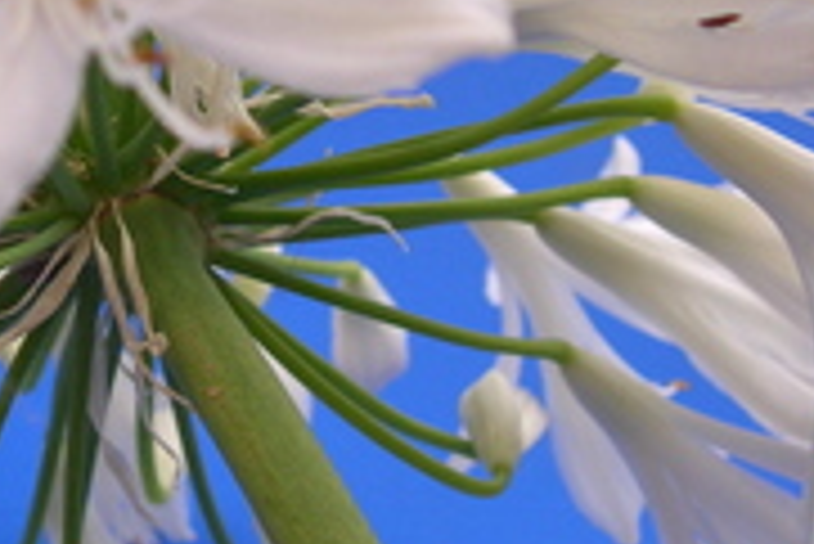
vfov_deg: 14.3
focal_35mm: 96
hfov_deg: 20.9
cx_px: 112
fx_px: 2172
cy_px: 198
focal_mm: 8
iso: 100
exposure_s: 1/69
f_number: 2.8
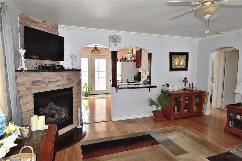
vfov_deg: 59.5
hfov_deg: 81.2
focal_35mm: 21
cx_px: 121
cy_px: 80
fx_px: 141
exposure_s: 1/200
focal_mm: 14
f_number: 8
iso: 1800
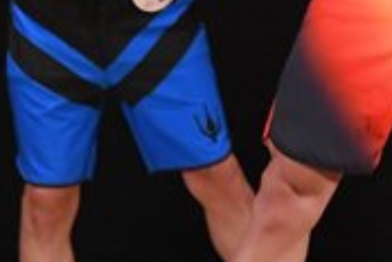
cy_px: 7
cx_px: 555
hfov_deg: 1.8
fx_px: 12401
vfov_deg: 1.2
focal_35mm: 1139
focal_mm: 170
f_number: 5.6
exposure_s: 1/400
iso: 3200
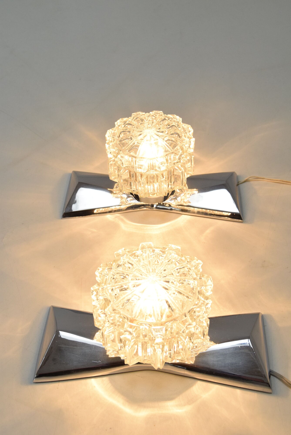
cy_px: 218
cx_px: 146
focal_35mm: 39
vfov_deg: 49.5
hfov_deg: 34.3
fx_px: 472
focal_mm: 26
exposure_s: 1/250
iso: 1600
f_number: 8
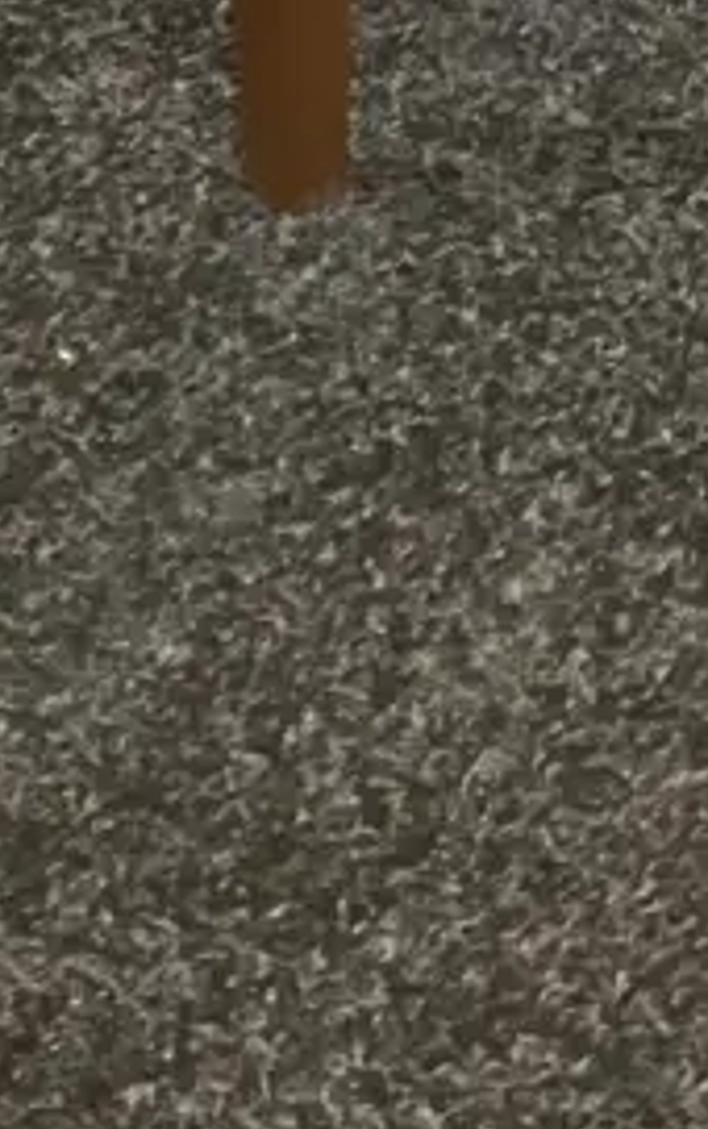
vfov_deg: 15.6
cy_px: -979
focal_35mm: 112
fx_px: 3449
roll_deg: -4.0
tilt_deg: -20.2
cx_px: 1279
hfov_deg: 10.9
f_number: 1.8
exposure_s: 1/50
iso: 250
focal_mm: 3.99
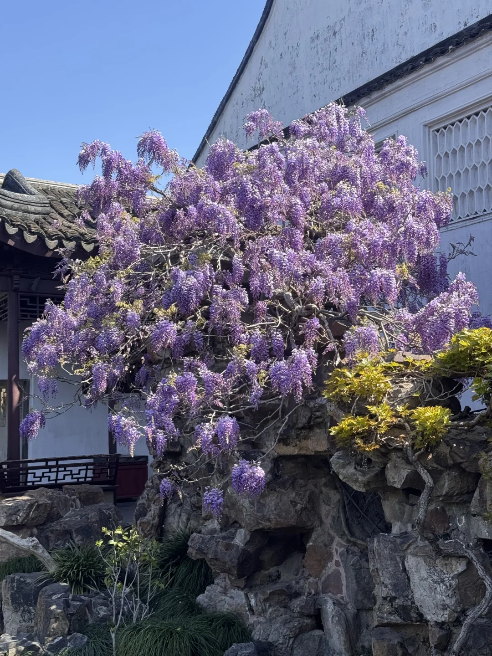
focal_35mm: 48
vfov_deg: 39.7
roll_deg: +0.3
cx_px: 246
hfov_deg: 30.3
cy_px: 328
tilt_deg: +5.2
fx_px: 910
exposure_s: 1/1366
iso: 64
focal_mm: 6.76
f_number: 1.78
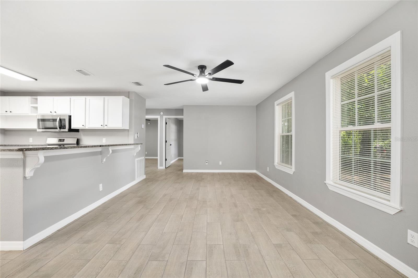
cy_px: 139
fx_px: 163
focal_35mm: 14
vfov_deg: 81.2
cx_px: 209
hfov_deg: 104.3
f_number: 7.1
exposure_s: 1/2.5
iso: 250
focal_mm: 14
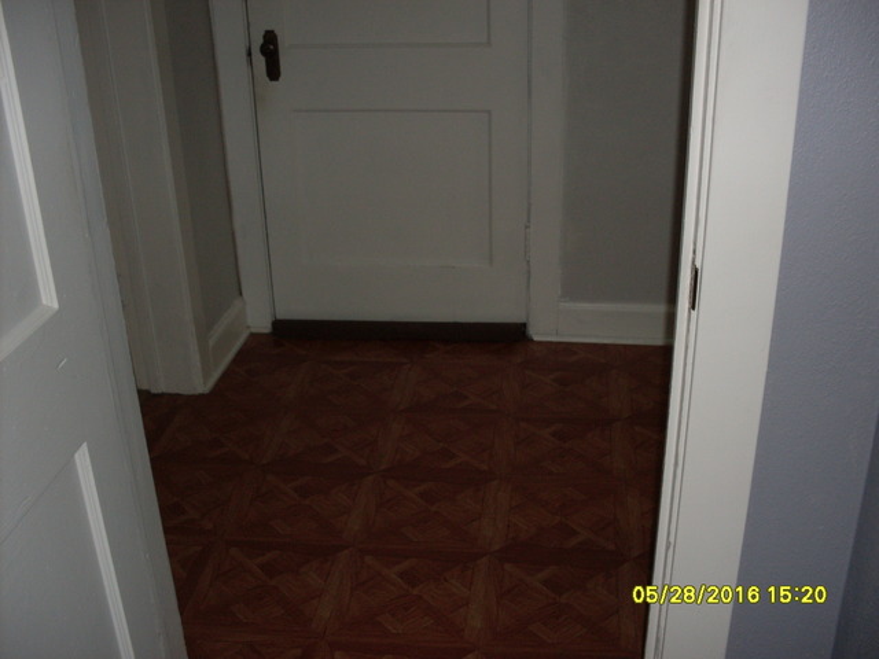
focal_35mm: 38
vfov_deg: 37.7
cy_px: 330
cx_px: 440
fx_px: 965
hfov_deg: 49.0
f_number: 2.8
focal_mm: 6.3
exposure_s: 1/45
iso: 100
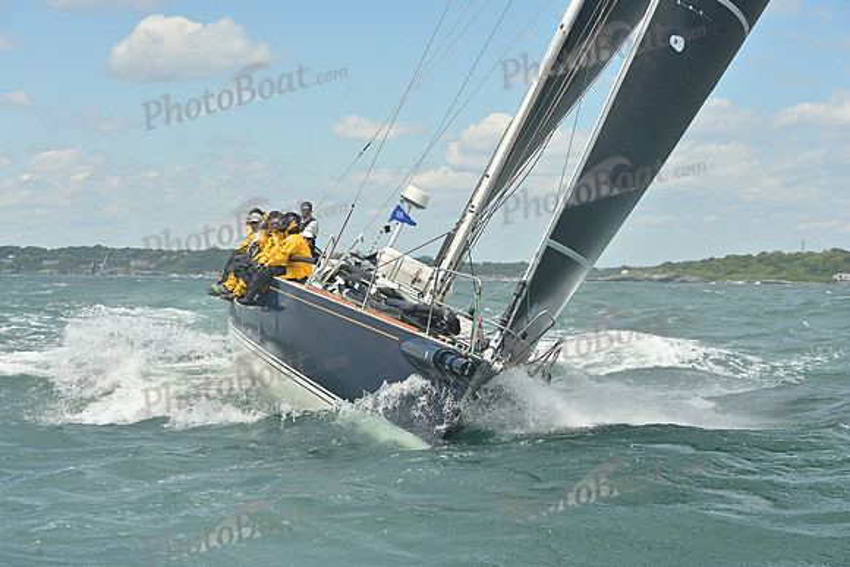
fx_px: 2409
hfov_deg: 20.0
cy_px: 284
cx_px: 425
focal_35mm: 102
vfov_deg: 13.4
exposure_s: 1/1250
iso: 250
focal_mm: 102
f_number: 8
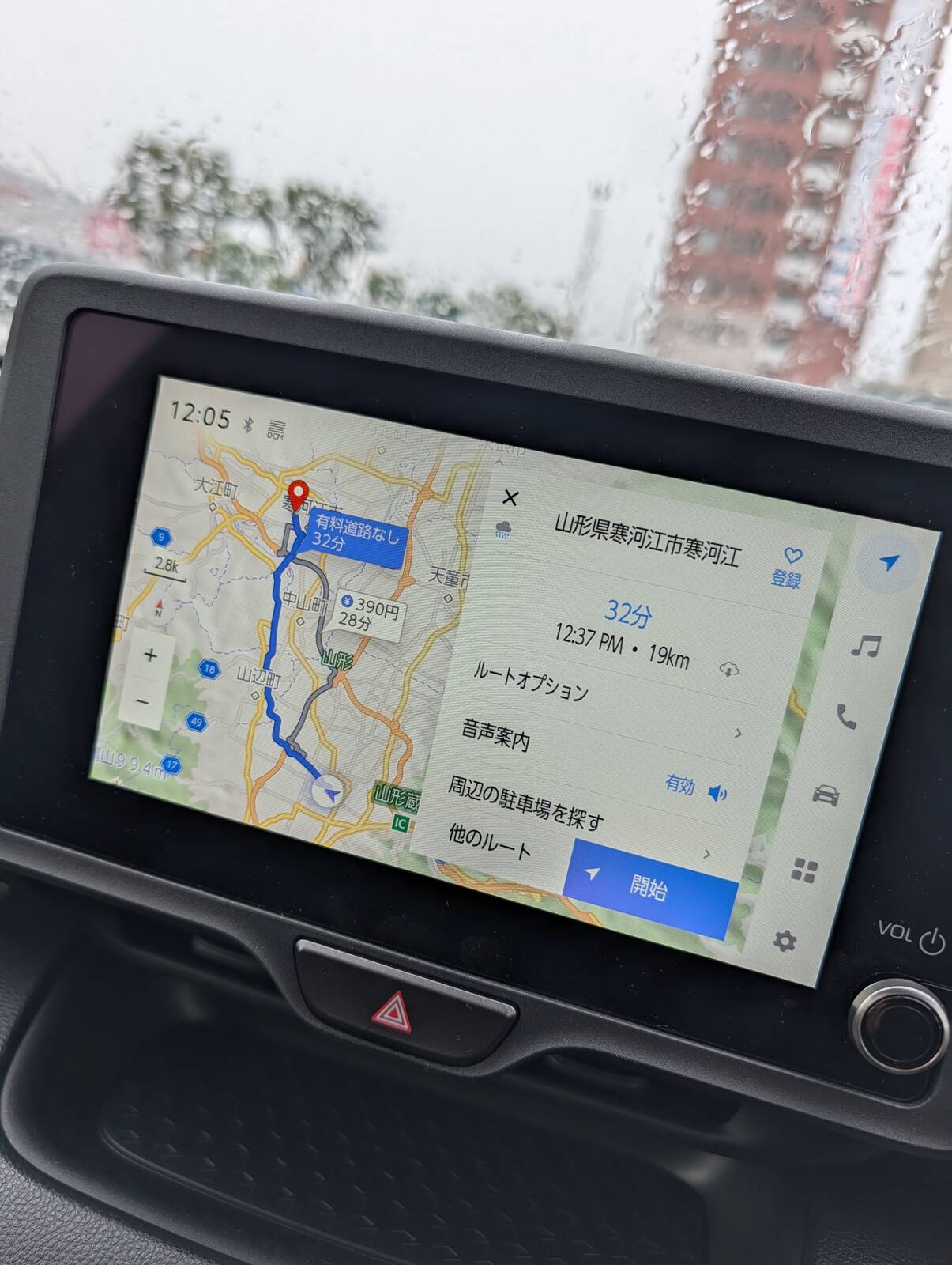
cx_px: 476
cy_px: 632
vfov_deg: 71.5
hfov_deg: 56.9
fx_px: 878
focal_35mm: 24
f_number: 1.68
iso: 55
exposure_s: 1/326
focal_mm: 6.9
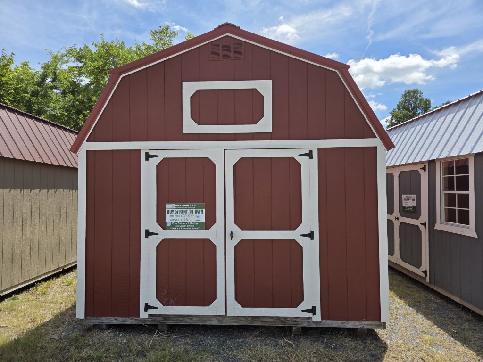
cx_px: 242
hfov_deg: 73.9
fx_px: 321
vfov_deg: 58.9
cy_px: 181
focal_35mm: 23
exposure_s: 1/4274
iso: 80
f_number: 1.8
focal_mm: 5.4
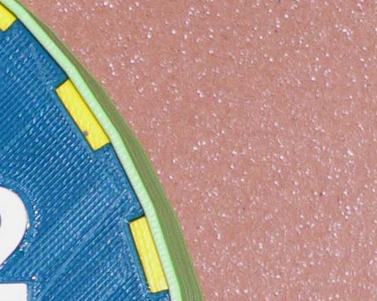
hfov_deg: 5.6
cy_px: 449
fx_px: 3726
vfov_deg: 4.6
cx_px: -417
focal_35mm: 334
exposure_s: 1/60
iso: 100
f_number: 2.8
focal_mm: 12.7
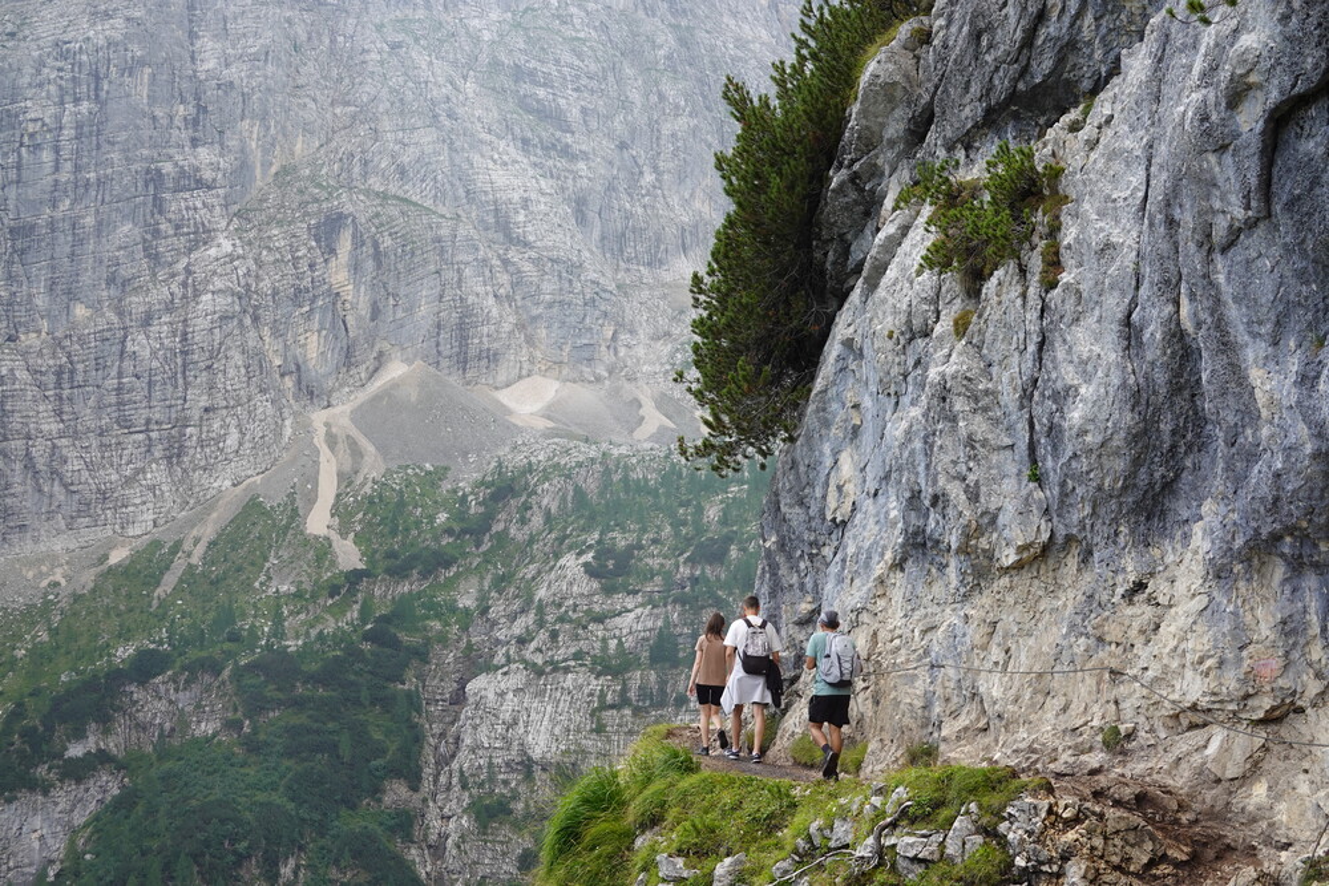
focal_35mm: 61
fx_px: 2252
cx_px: 664
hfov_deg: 32.9
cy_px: 443
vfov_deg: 22.3
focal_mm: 22.46
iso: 100
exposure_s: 1/200
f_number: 4
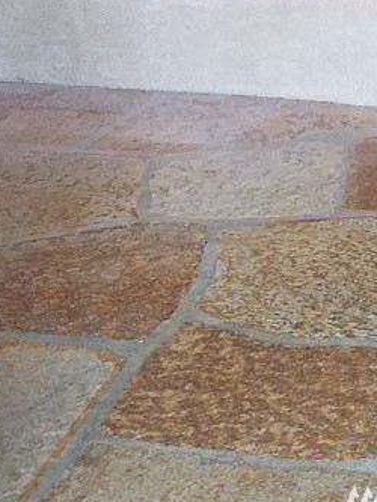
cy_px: -210
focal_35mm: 80
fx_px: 1161
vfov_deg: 21.3
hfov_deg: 17.7
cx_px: 425
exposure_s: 1/30
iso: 160
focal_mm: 4.2
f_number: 1.7
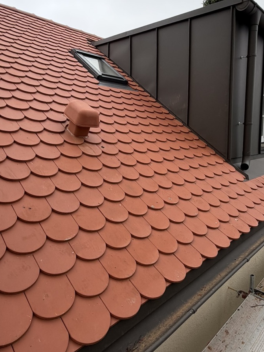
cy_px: 163
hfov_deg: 54.8
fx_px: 254
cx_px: 143
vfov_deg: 69.3
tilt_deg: -6.8
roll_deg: -0.2
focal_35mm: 25
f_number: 2.2
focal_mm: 2.22
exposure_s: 1/321
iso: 50
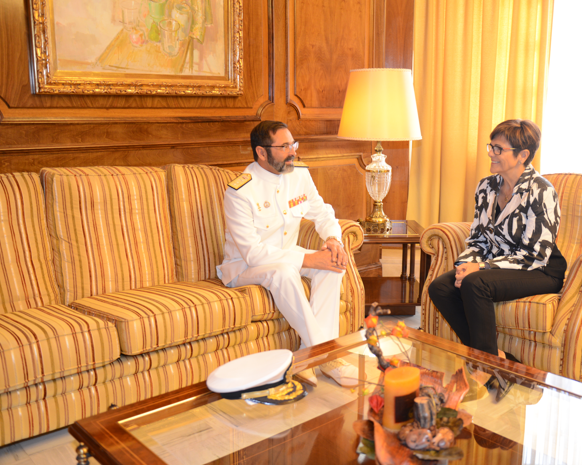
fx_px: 637
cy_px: 235
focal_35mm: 37
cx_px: 308
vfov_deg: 40.1
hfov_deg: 49.1
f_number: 2.8
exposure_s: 1/50
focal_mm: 32
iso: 800
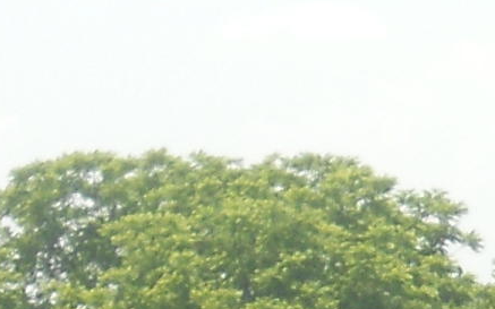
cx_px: 998
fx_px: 9024
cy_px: 818
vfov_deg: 2.0
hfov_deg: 3.1
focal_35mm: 669
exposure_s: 1/320
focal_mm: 16.5
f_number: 5.4
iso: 80
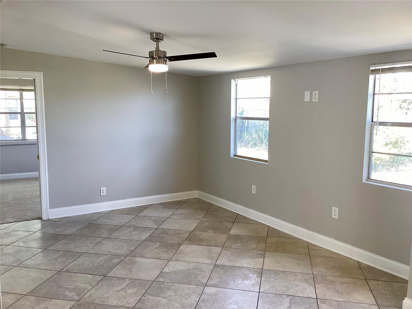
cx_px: 206
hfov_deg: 58.4
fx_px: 369
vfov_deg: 45.4
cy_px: 154
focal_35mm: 31
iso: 50
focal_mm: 3.3
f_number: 2.4
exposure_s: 1/60
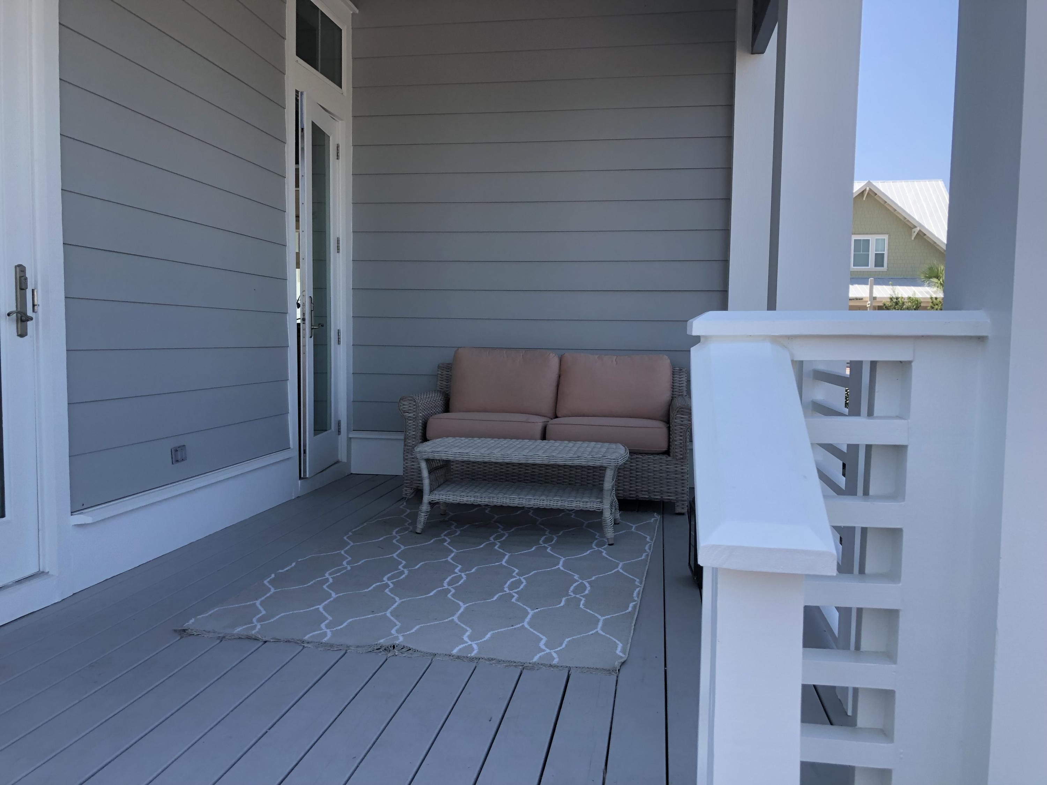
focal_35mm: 28
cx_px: 524
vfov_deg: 49.7
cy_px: 392
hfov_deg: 63.4
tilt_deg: -3.6
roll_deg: -1.0
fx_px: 847
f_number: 1.8
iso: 20
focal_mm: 3.99
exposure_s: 1/458
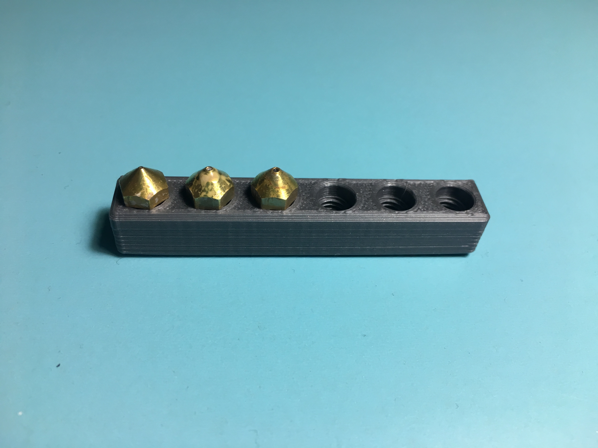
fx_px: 501
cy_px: 224
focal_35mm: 29
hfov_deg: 61.7
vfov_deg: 48.2
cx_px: 299
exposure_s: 1/33
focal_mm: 4.15
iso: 25
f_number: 2.2
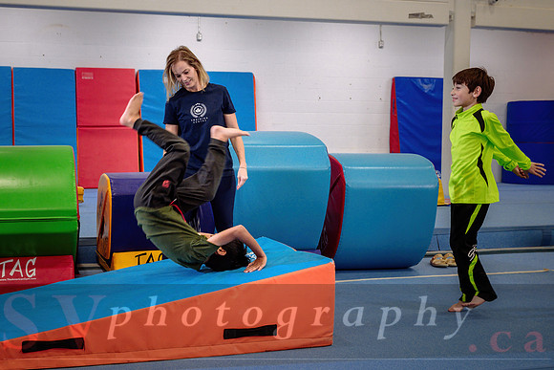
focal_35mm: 48
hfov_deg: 40.6
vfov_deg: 28.0
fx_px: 741
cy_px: 187
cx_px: 199
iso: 1600
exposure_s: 1/250
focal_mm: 36
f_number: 3.5
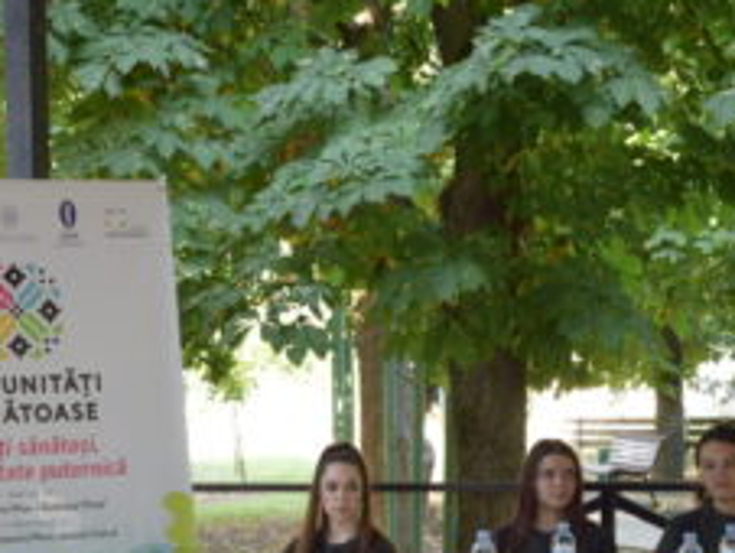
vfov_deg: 14.5
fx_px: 2126
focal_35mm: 100
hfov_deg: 19.2
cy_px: 577
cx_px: 52
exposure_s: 1/60
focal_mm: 28
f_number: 4.2
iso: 360
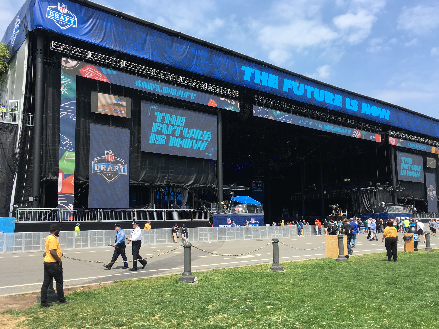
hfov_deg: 58.3
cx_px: 230
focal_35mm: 31
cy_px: 176
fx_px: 393
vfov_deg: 45.4
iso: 25
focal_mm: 4.15
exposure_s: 1/1241
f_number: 2.2
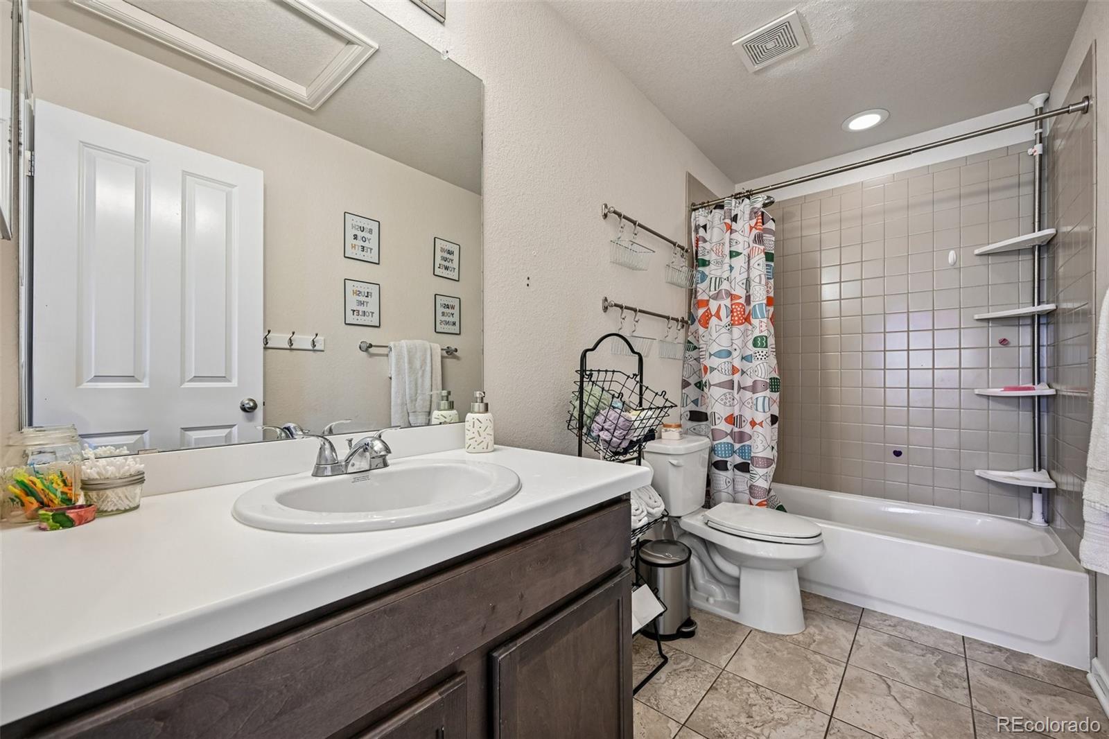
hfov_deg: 104.3
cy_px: 370
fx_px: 431
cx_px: 554
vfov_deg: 81.2
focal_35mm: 14
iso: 360
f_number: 8
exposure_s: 1/15
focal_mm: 14
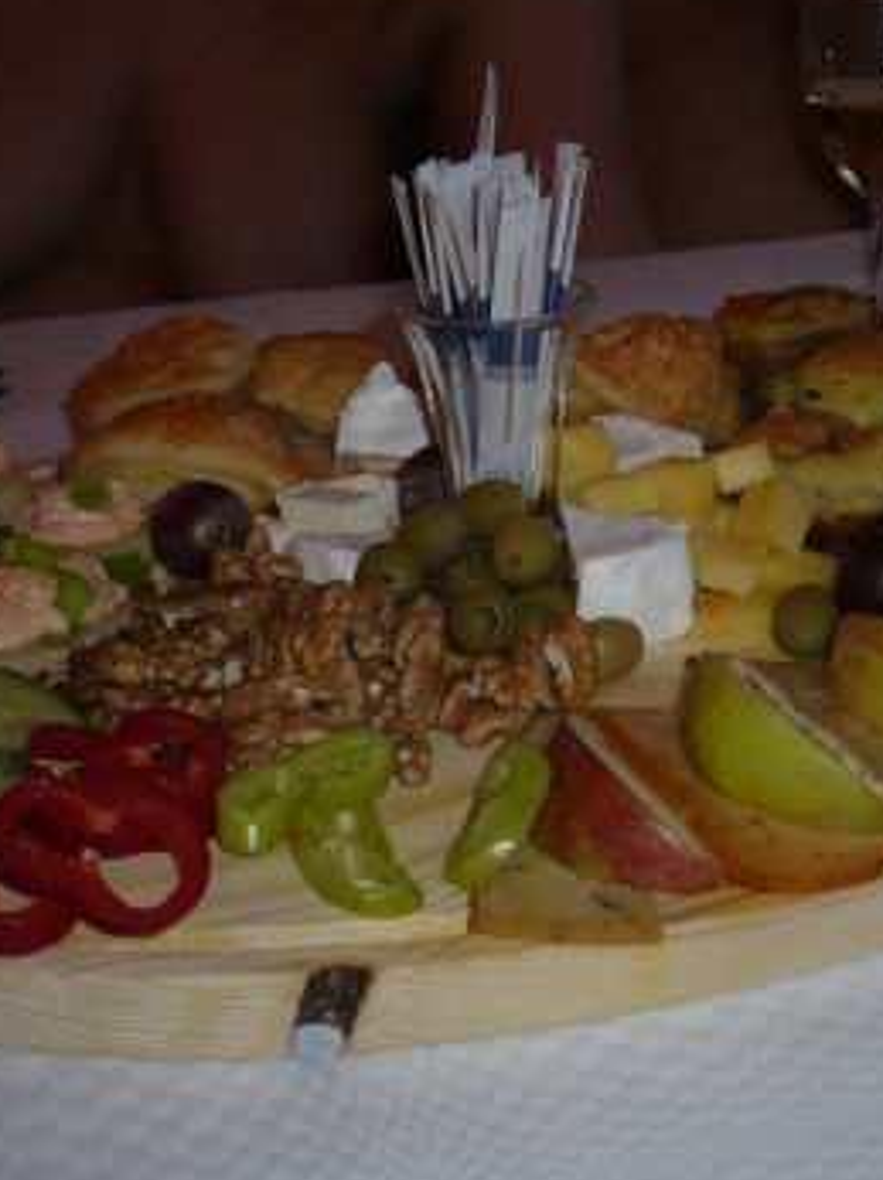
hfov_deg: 25.6
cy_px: 508
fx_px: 1941
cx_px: 499
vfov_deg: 33.8
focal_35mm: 57
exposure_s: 1/30
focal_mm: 5.8
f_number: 2.8
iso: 100
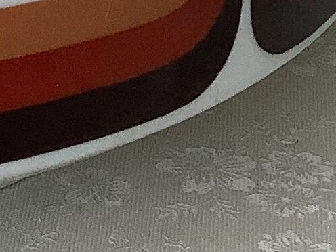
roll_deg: +1.6
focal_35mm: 204
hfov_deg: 9.2
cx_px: -293
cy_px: -270
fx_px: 1980
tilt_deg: -16.8
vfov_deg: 7.0
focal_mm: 3.3
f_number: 2.4
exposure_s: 1/120
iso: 80
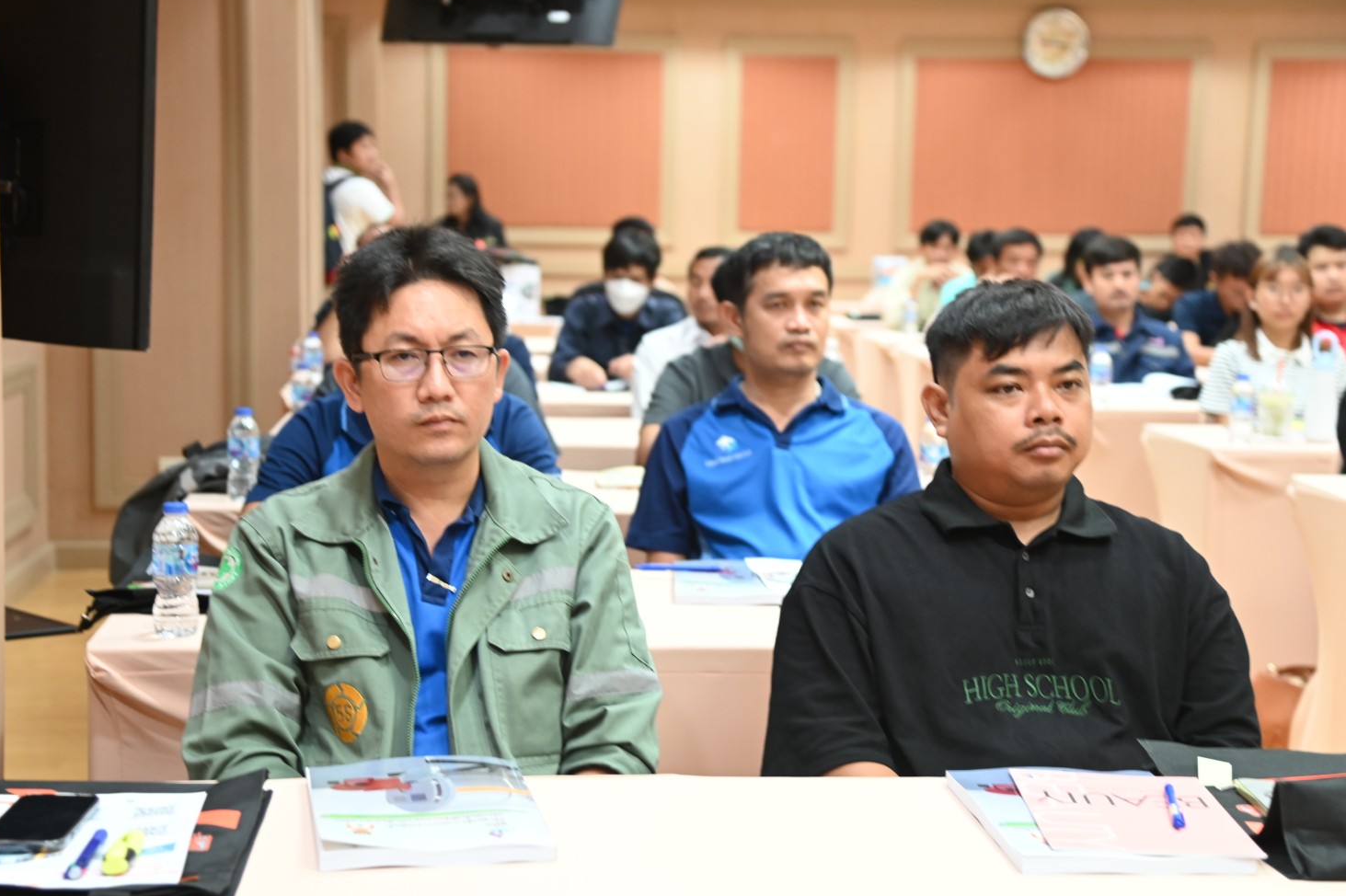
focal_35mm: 61
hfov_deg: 32.9
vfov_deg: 22.2
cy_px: 467
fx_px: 2280
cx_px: 650
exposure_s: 1/80
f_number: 4
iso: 1800
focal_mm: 55
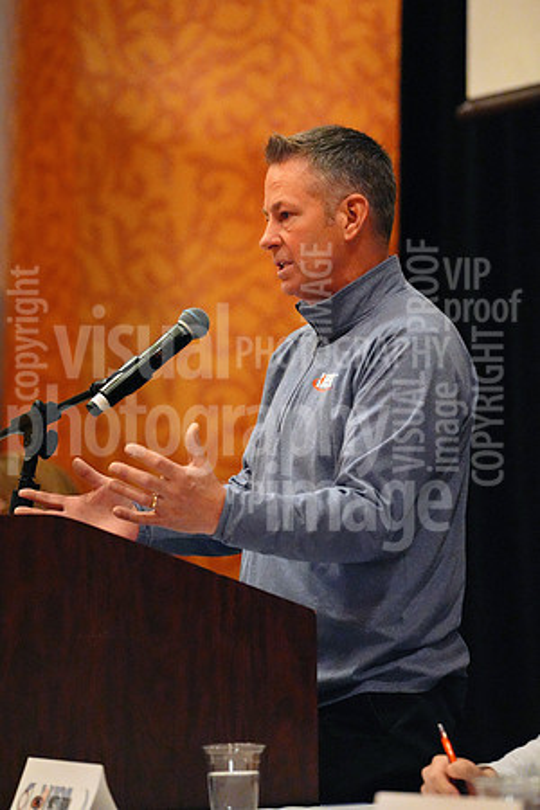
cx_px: 270
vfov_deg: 10.9
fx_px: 4252
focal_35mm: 189
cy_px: 405
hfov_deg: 7.3
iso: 12800
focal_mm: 189
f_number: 4.5
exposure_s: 1/250
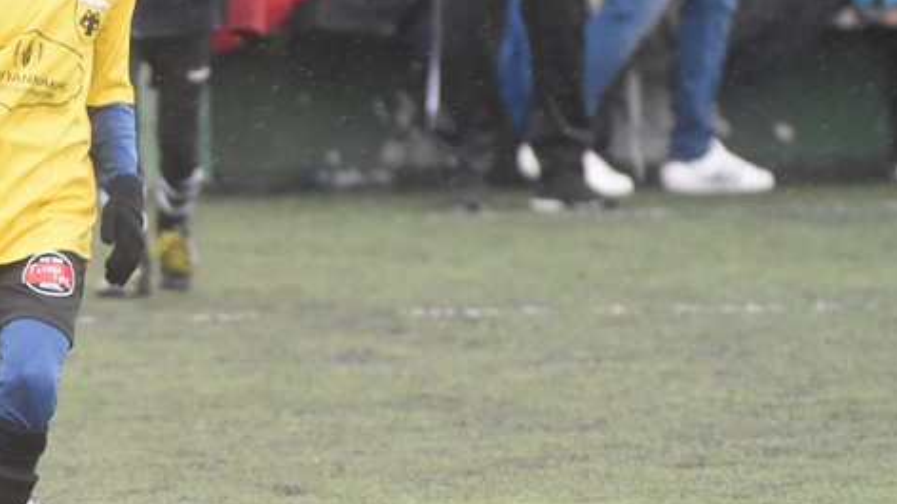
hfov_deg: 3.2
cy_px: 309
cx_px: -65
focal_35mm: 682
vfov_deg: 1.8
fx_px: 16214
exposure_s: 1/500
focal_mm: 200
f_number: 4
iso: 3200
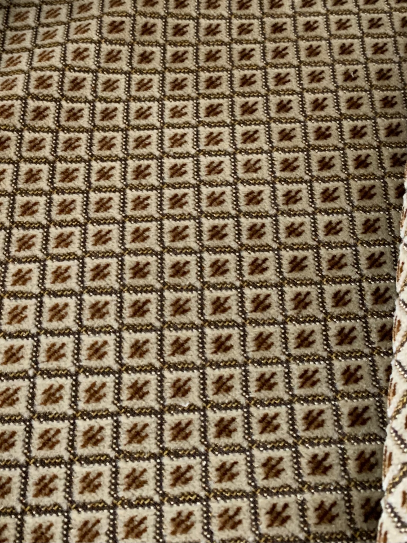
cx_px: 204
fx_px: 408
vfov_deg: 67.3
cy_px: 272
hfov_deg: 53.1
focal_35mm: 26
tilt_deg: -60.0
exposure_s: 1/60
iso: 320
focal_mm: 4.25
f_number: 1.8
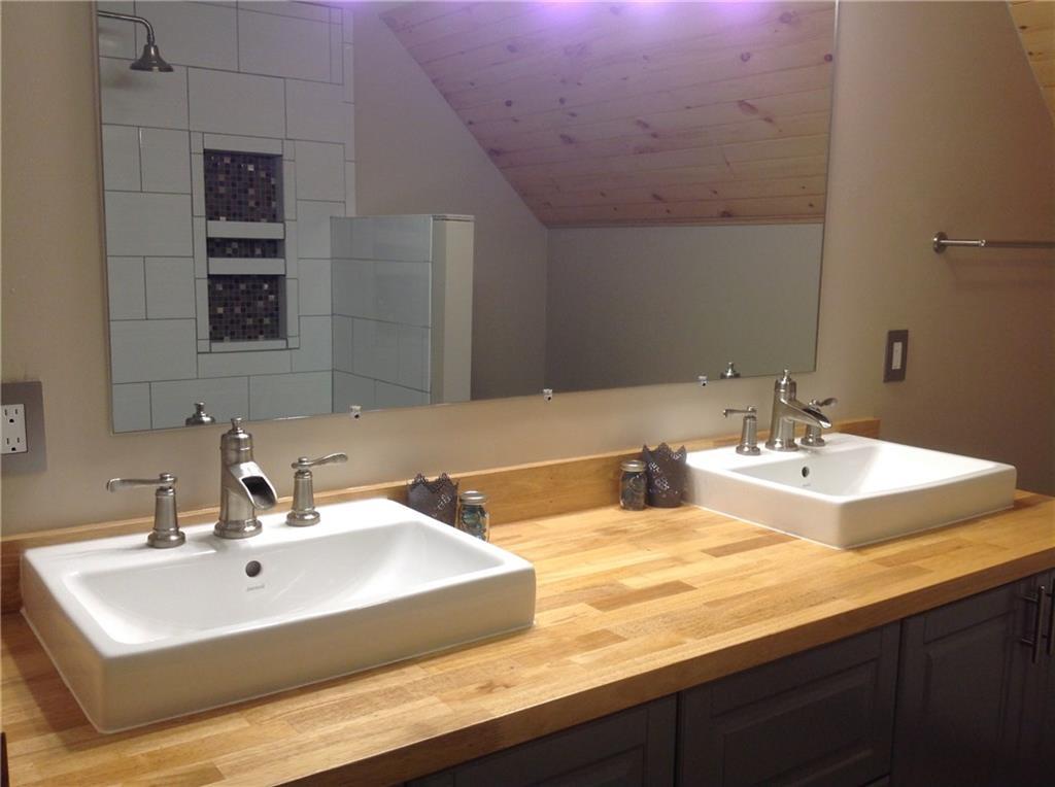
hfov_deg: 52.7
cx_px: 528
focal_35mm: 35
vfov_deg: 40.6
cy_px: 394
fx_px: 1065
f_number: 2.4
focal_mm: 4.28
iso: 50
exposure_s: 1/24
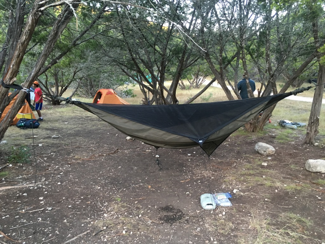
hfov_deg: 61.7
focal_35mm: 29
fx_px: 272
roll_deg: +0.1
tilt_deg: -9.3
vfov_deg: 48.2
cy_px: 122
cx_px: 162
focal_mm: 4.15
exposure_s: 1/30
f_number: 2.2
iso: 125
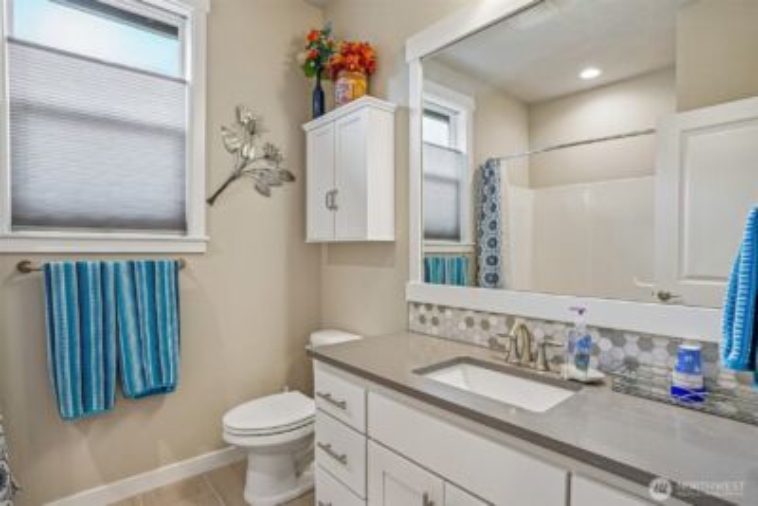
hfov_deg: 96.7
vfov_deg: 73.8
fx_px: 337
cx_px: 379
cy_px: 253
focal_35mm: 16
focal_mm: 16
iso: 400
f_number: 8
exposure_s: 1/15
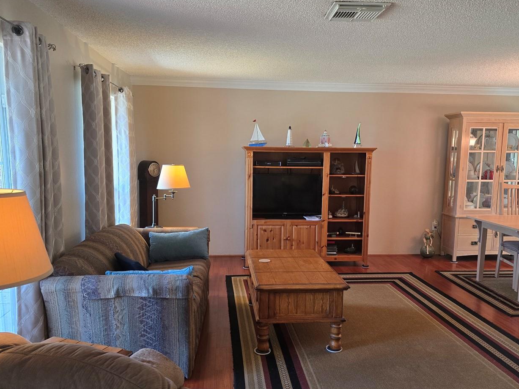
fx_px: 450
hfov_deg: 60.0
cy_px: 215
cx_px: 267
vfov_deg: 46.7
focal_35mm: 30
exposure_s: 1/120
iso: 250
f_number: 1.7
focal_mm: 6.3
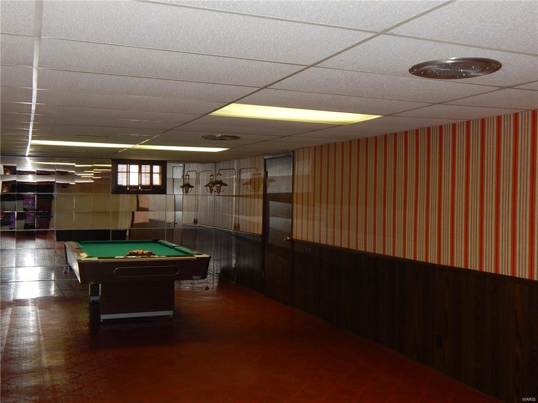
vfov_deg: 37.7
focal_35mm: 38
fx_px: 591
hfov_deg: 49.0
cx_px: 269
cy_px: 202
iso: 200
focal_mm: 6.8
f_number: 3.4
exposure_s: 1/30
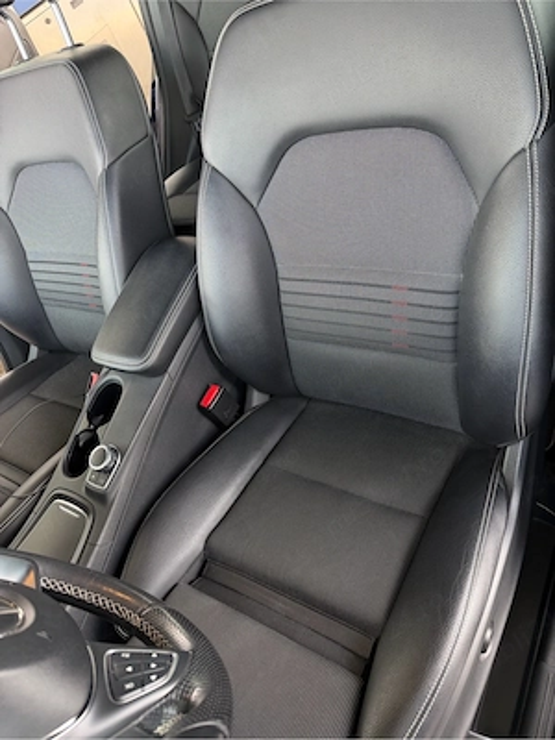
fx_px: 513
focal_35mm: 24
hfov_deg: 56.8
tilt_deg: -44.7
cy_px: 370
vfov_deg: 71.6
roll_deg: +29.7
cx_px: 278
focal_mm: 6.76
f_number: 1.78
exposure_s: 1/121
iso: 160
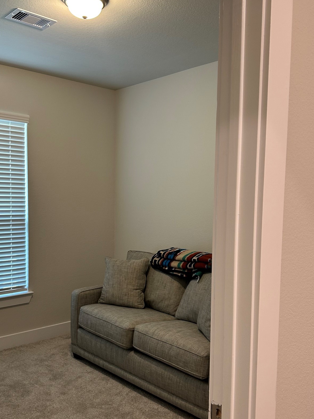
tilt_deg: -4.5
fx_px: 411
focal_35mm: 34
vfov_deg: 53.9
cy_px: 220
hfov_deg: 41.8
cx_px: 145
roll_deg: -1.4
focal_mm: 5.7
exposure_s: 1/60
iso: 80
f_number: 1.5
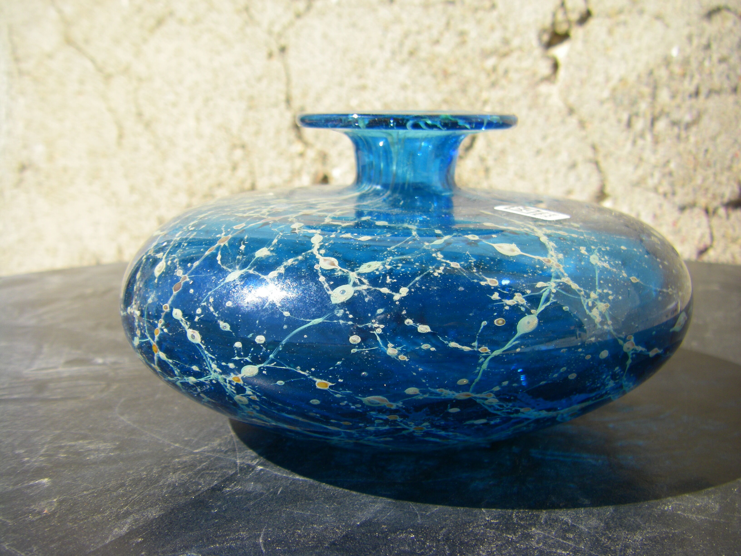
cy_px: 278
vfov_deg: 37.7
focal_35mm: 38
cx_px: 370
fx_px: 813
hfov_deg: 49.0
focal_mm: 6.3
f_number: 7
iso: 64
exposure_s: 1/125
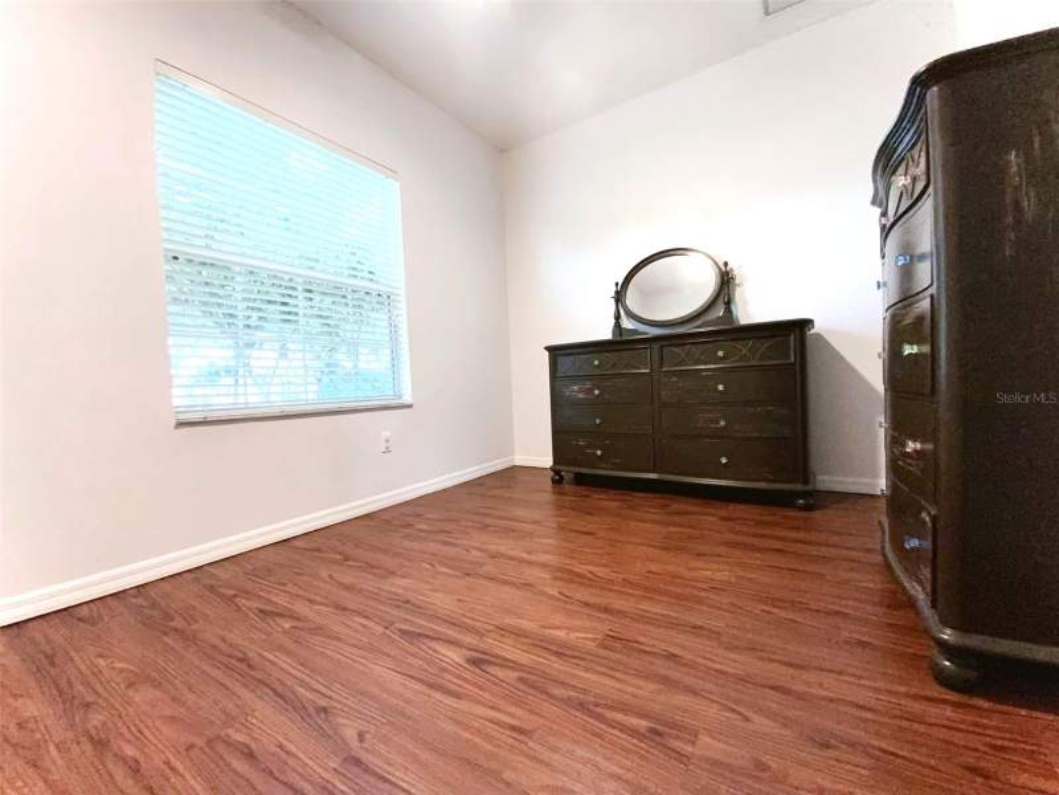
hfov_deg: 102.1
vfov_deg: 85.7
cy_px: 398
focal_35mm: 14
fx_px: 428
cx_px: 530
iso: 400
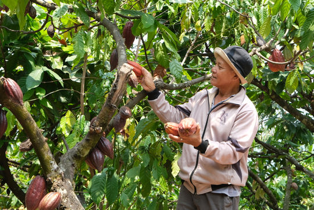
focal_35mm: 54
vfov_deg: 25.1
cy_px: 105
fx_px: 471
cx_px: 157
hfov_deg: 36.9
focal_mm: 35.8
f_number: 5.6
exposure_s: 1/400
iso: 640
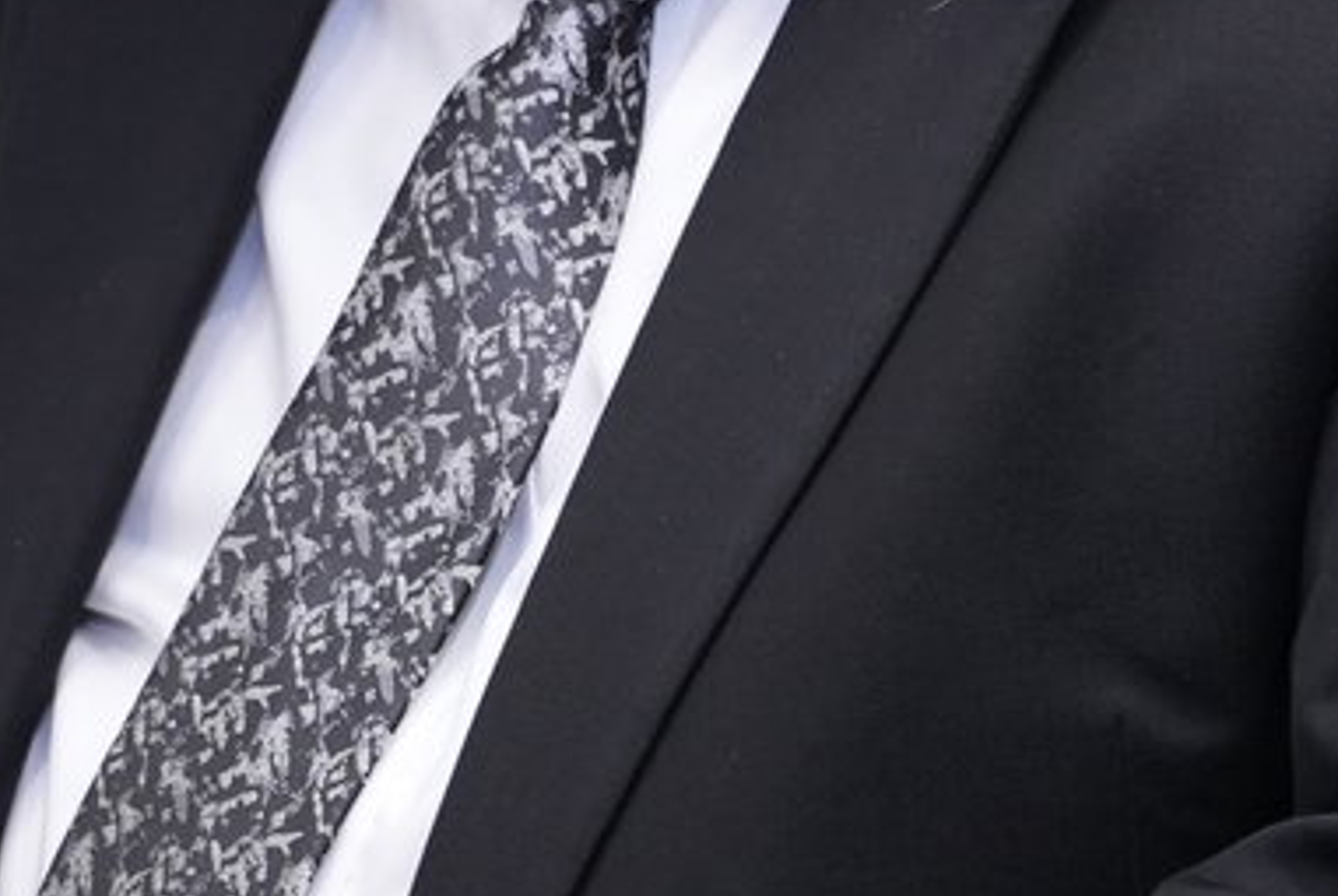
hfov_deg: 11.4
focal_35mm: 180
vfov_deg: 7.6
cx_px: 362
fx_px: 6698
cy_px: -90
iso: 2500
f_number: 4
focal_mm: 49
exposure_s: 1/200
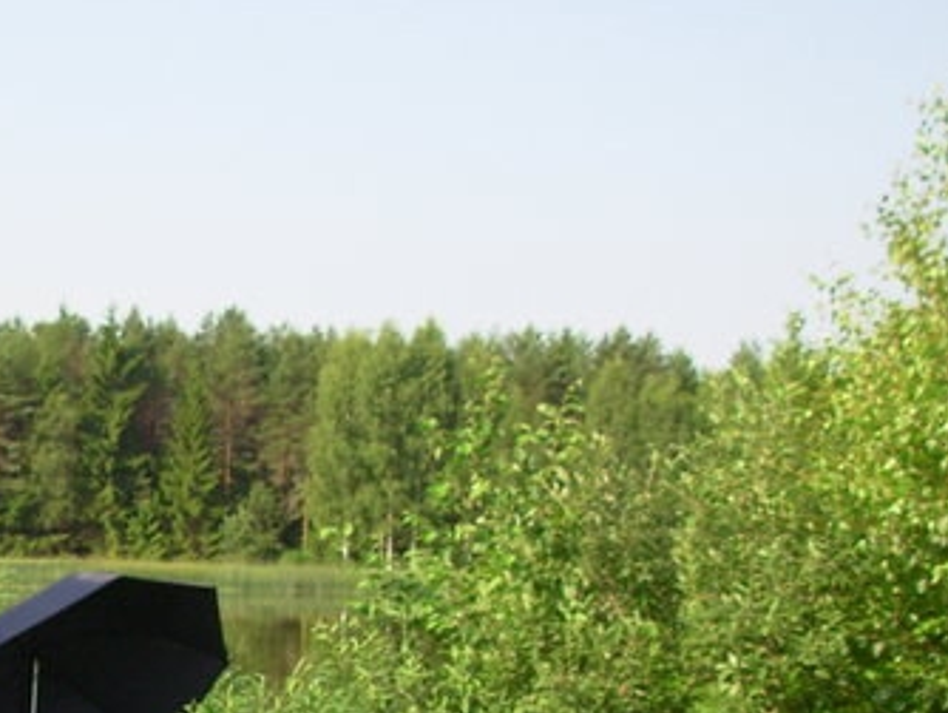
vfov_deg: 16.1
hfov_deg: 20.6
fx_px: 2494
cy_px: 594
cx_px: -77
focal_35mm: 91
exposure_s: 1/470
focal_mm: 6.3
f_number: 2.9
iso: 50
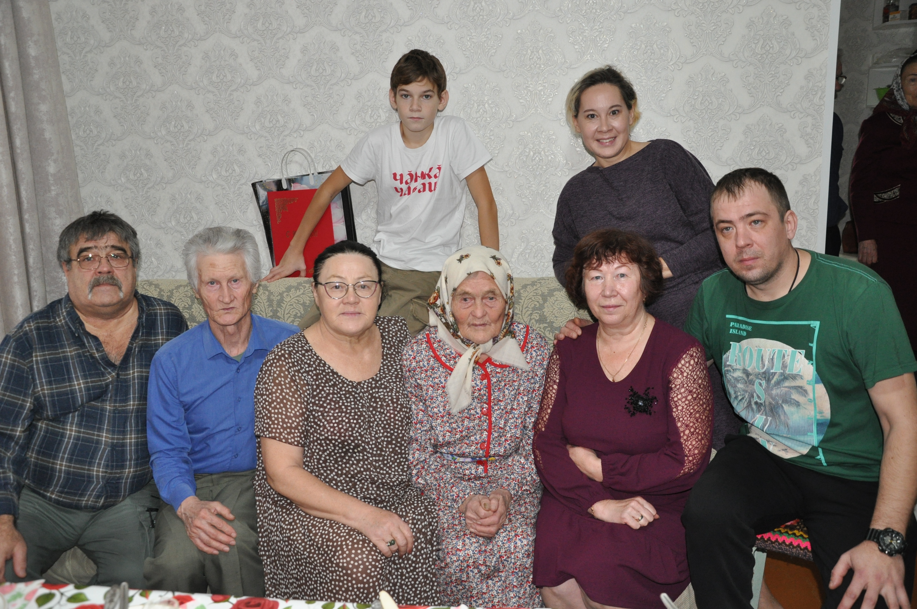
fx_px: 801
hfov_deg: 59.6
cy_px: 304
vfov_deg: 41.6
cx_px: 458
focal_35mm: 32
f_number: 3.8
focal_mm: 21
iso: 800
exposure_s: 1/60
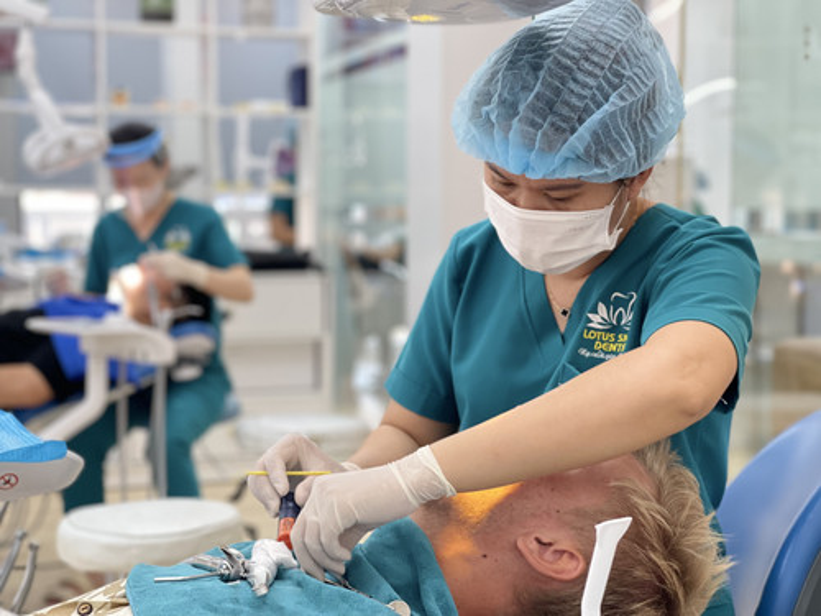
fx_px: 1518
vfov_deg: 22.9
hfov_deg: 30.3
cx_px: 410
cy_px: 308
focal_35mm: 64
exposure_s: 1/100
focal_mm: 7.5
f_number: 2.2
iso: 100
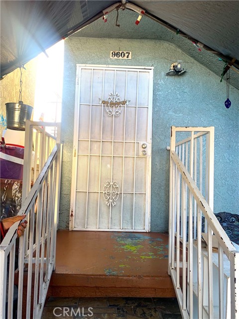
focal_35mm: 26
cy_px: 160
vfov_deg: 67.3
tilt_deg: +4.3
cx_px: 120
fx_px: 239
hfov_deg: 53.1
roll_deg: -3.4
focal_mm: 4.25
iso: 25
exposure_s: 1/122
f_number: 1.8
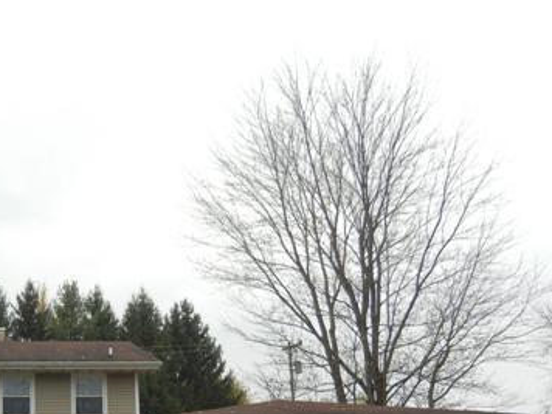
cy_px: 349
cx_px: 107
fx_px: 861
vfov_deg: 26.4
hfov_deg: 34.4
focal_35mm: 54
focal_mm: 5.4
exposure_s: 1/193
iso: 230
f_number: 3.5
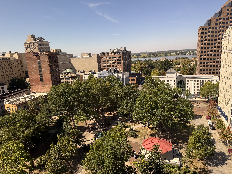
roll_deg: +3.4
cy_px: 87
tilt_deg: -12.4
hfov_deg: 71.6
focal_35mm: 24
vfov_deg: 56.8
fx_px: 161
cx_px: 116
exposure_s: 1/735
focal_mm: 6.76
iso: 80
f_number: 1.78
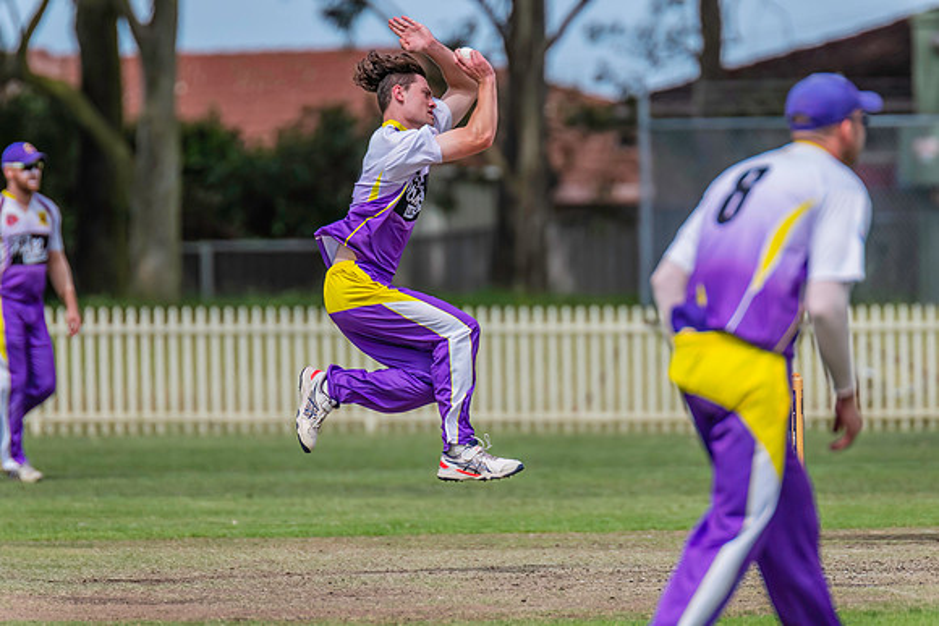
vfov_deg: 2.2
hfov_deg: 3.2
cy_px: 314
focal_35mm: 636
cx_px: 486
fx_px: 16603
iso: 800
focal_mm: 600
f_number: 6.3
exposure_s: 1/2500
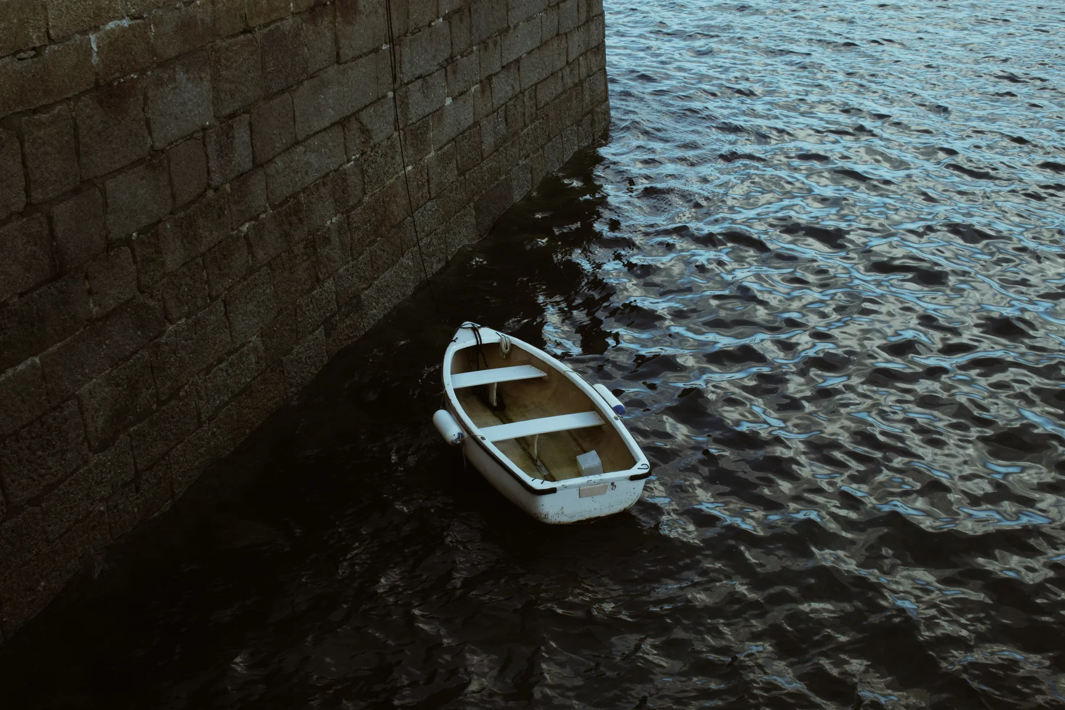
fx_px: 1420
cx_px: 532
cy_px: 355
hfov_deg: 41.1
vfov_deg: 28.1
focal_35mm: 48
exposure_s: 1/60
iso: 320
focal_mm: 32
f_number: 16
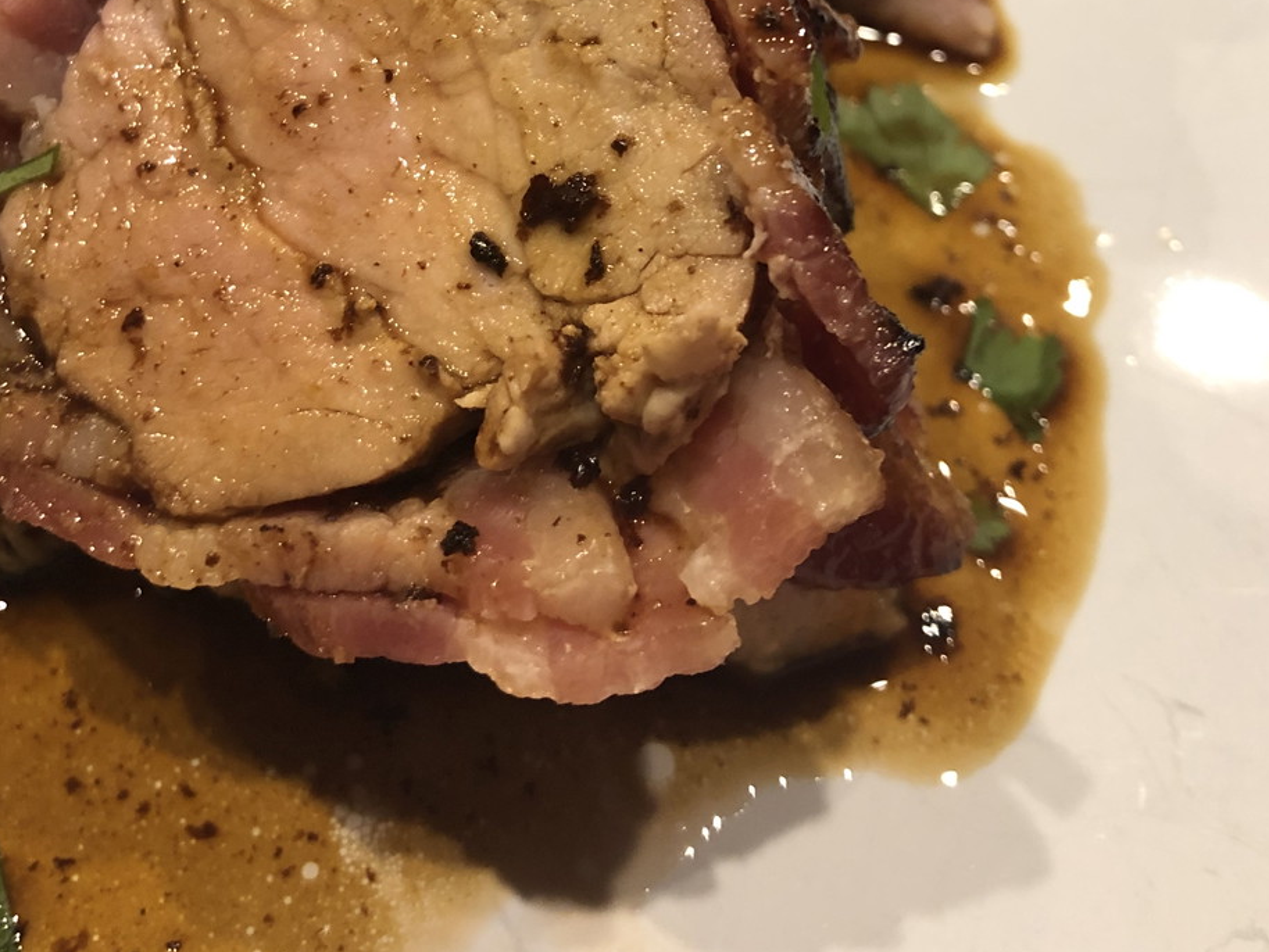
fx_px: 1797
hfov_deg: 38.8
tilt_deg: -45.0
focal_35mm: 49
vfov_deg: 28.3
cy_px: 57
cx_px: 533
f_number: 1.8
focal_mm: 4
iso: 50
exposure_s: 1/15
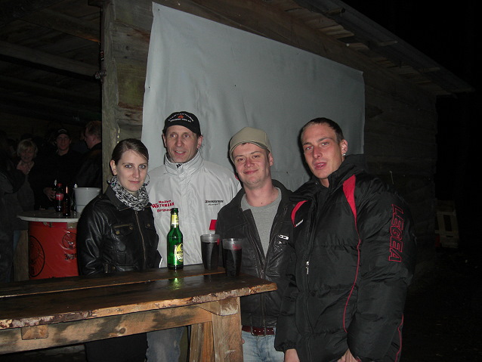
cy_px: 181
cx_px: 241
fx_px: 529
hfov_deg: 49.0
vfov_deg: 37.7
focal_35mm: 38
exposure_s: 1/60
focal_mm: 7.9
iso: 200
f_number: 2.8
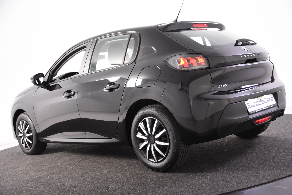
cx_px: 147
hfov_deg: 41.5
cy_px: 98
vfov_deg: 28.4
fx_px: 385
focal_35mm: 48
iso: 1600
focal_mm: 31
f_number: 4
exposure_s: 1/60
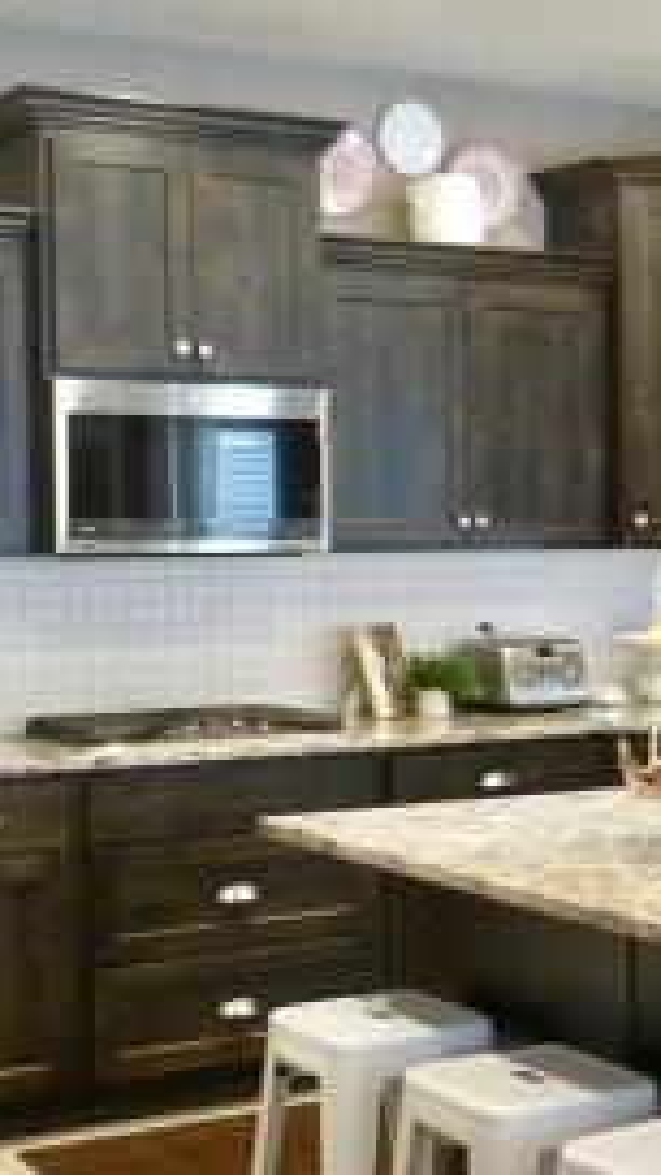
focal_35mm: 64
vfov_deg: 32.8
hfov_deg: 18.6
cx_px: 544
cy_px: 657
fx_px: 1994
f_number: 2.8
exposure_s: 1/20
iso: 400
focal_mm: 4.5
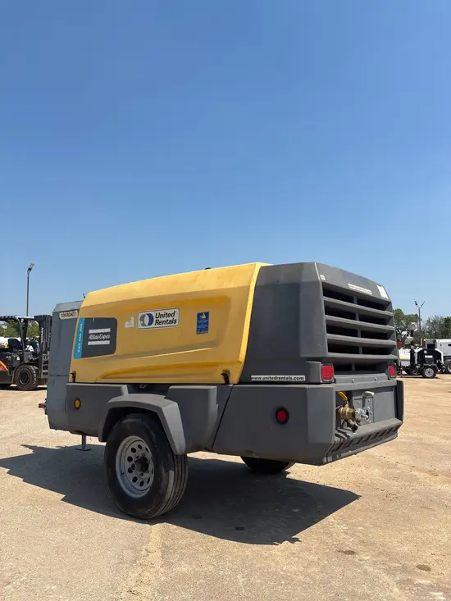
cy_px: 300
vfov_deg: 67.3
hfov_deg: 53.1
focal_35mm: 26
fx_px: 452
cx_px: 226
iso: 50
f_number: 1.6
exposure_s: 1/3788
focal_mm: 5.96
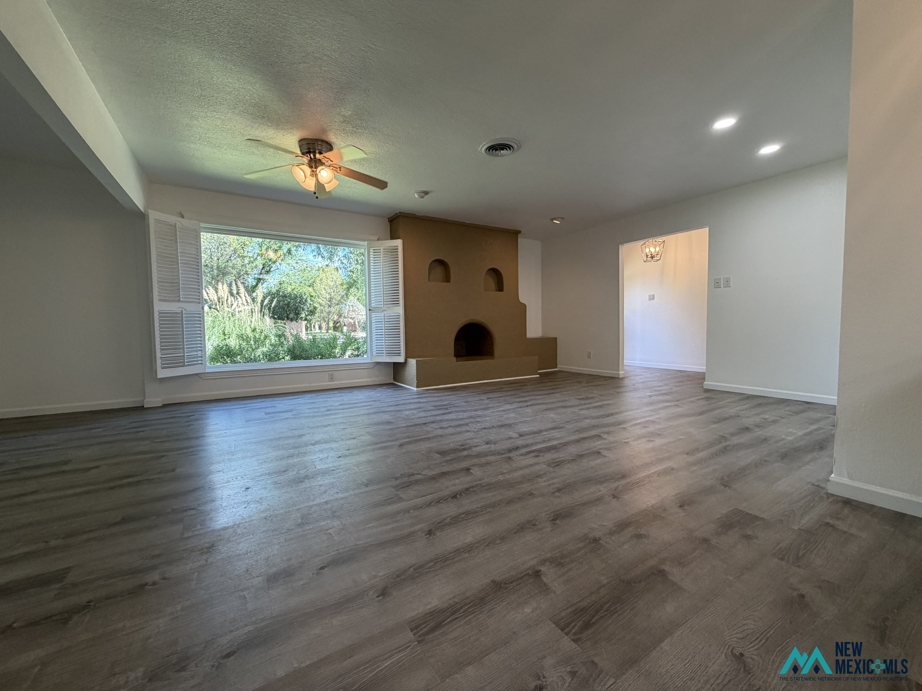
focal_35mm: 14
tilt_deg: -4.0
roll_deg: +0.2
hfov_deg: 102.1
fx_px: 373
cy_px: 346
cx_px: 461
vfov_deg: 85.7
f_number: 2.2
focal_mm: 2.22
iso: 160
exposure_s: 1/120
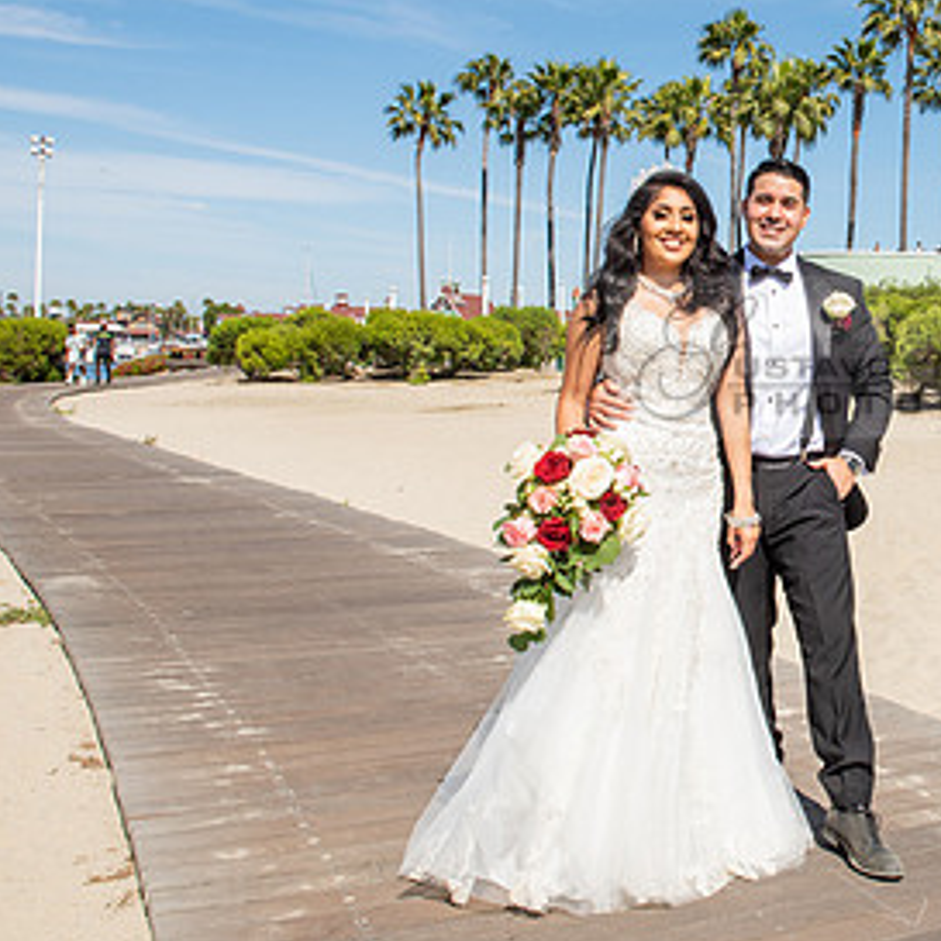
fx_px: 1445
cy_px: 357
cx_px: 907
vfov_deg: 35.9
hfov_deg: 33.5
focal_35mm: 47
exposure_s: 1/320
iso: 200
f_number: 14
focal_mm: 26
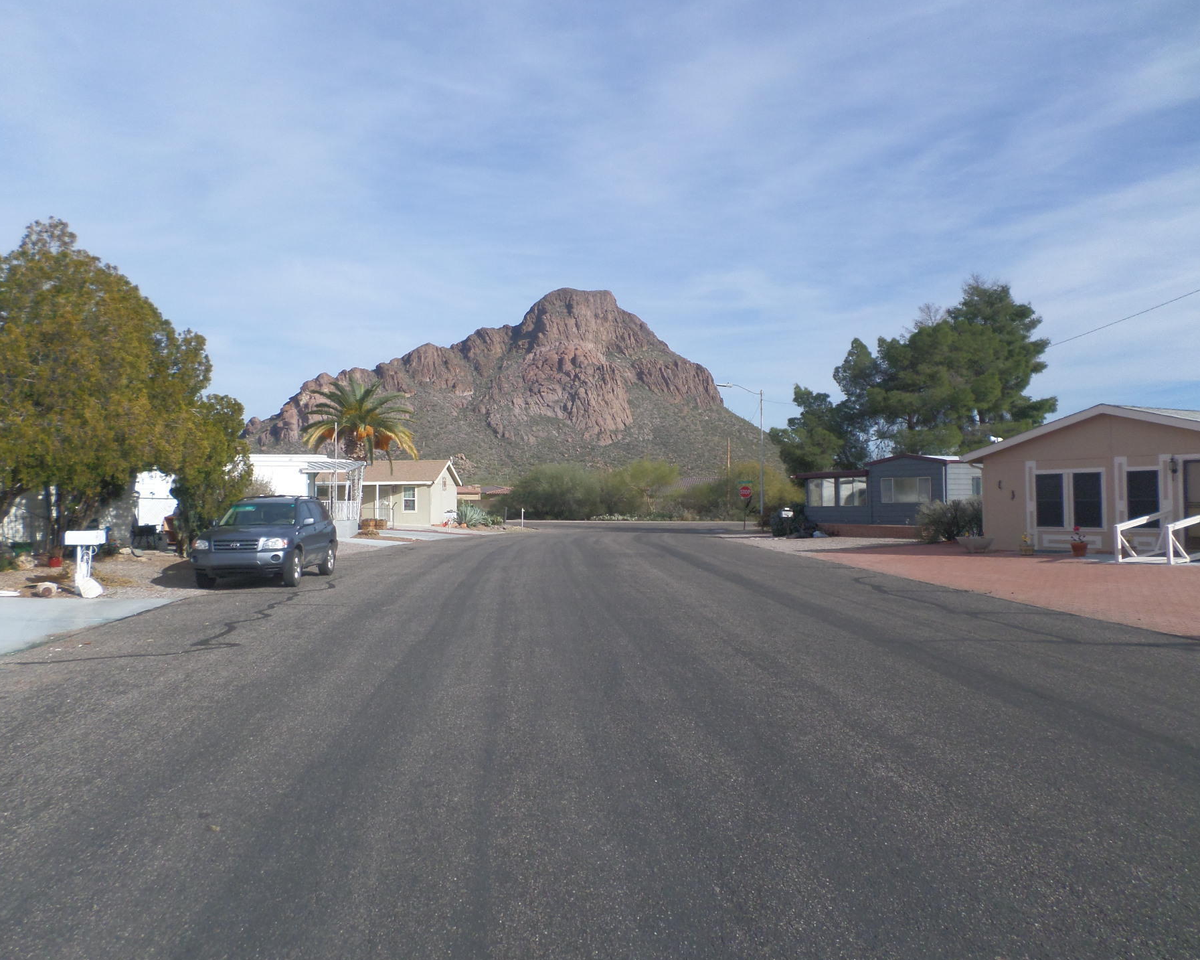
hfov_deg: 64.1
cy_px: 464
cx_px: 594
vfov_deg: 53.2
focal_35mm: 27
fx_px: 959
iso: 80
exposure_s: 1/2000
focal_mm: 4.5
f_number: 2.5
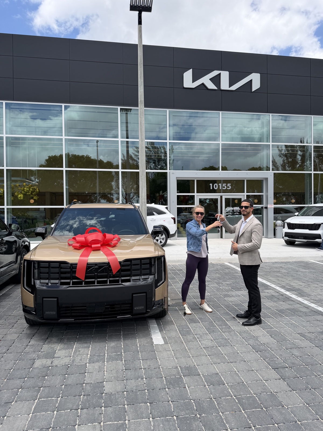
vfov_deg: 71.6
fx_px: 299
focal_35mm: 24
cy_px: 216
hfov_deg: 56.8
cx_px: 162
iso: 80
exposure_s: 1/4167
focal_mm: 6.76
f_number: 1.78
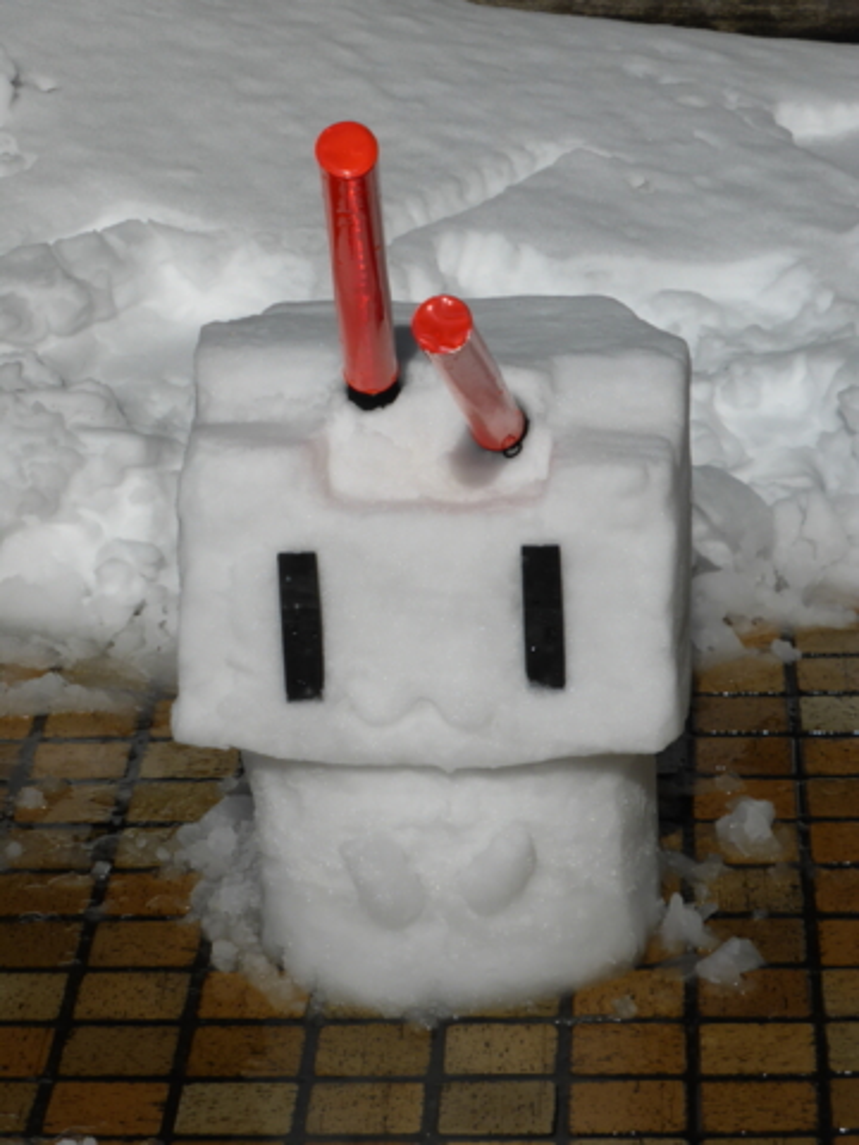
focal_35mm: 137
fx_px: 4533
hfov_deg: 10.8
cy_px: 572
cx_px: 430
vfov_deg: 14.4
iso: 100
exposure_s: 1/2000
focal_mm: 24.4
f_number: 6.3
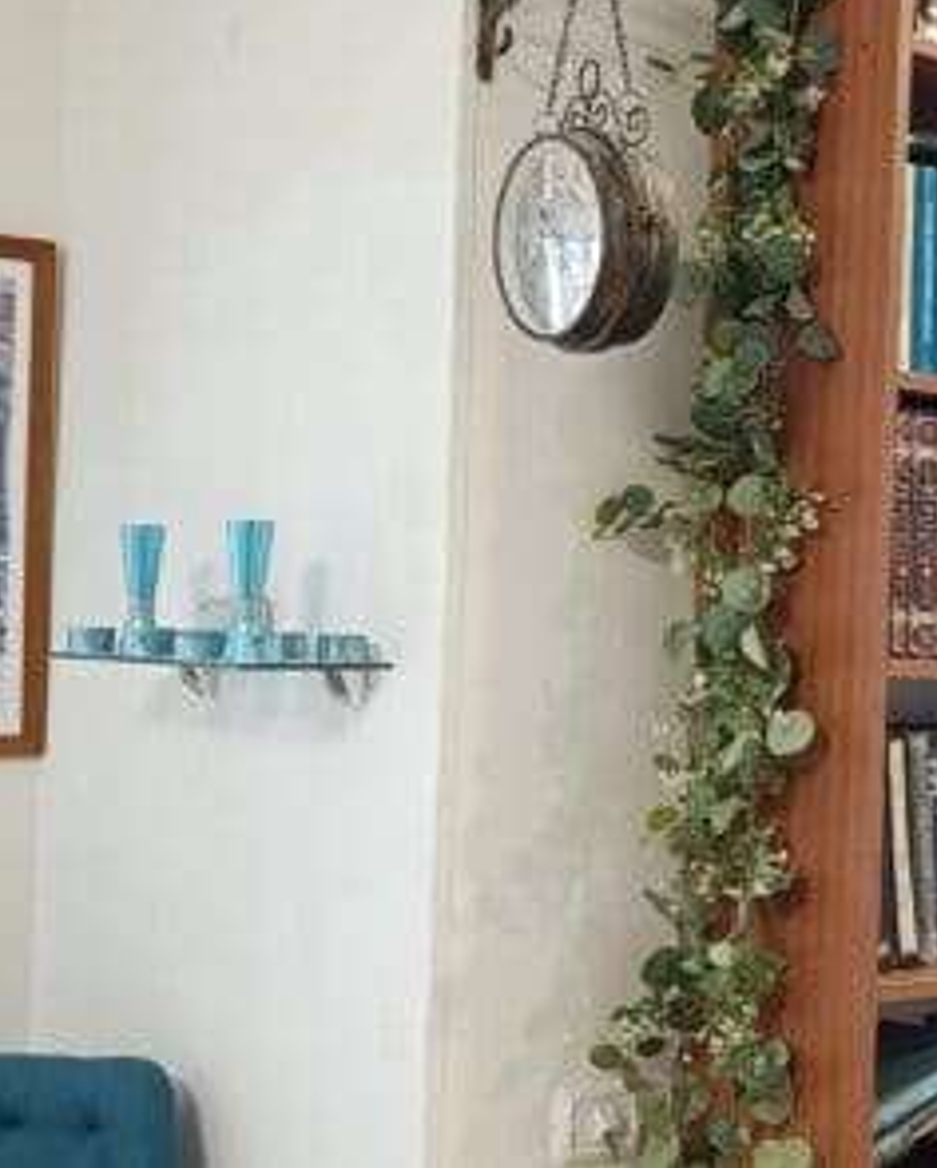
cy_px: 576
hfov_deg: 24.5
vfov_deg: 30.9
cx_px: 786
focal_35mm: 61
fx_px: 2110
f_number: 1.65
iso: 908
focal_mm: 6.11
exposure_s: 1/50
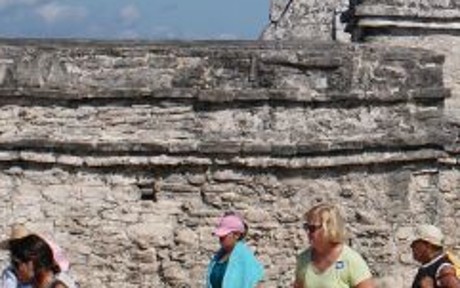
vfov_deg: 9.1
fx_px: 1781
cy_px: -52
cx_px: 483
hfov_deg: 14.4
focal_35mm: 142
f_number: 5.6
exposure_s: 1/1000
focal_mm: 28
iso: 100
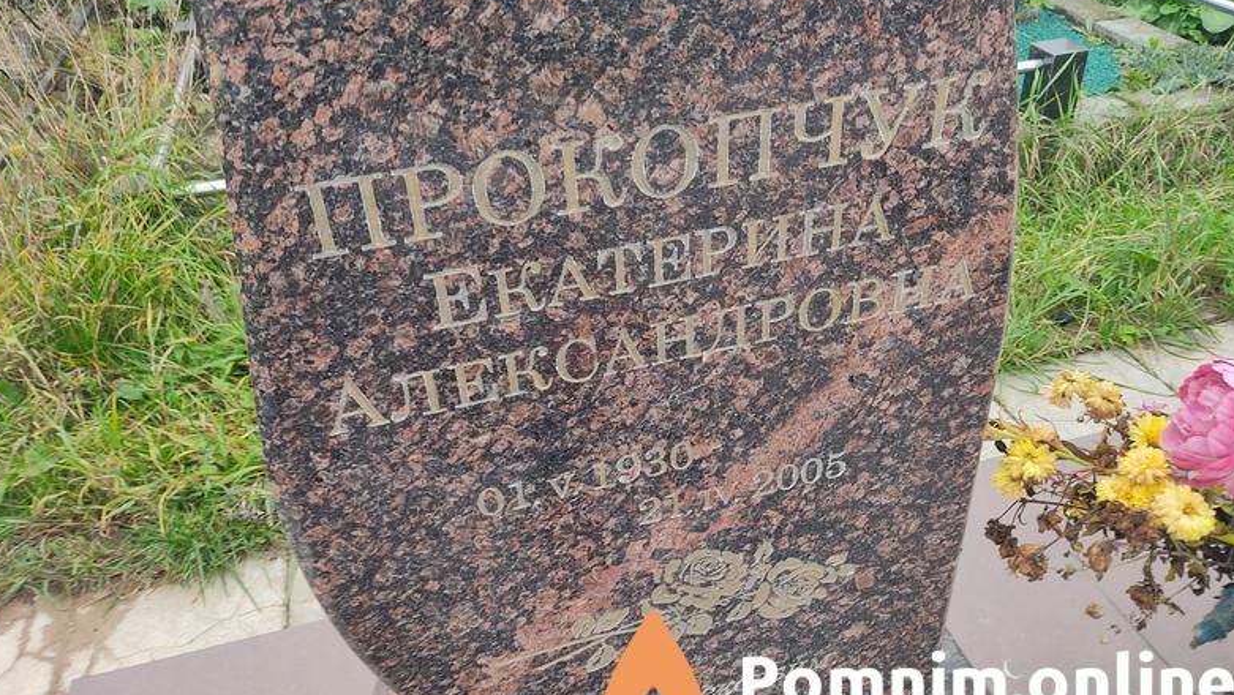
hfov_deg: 66.0
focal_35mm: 29
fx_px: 949
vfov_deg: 40.1
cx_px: 610
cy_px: 299
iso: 113
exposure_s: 1/120
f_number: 1.79
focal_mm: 4.74
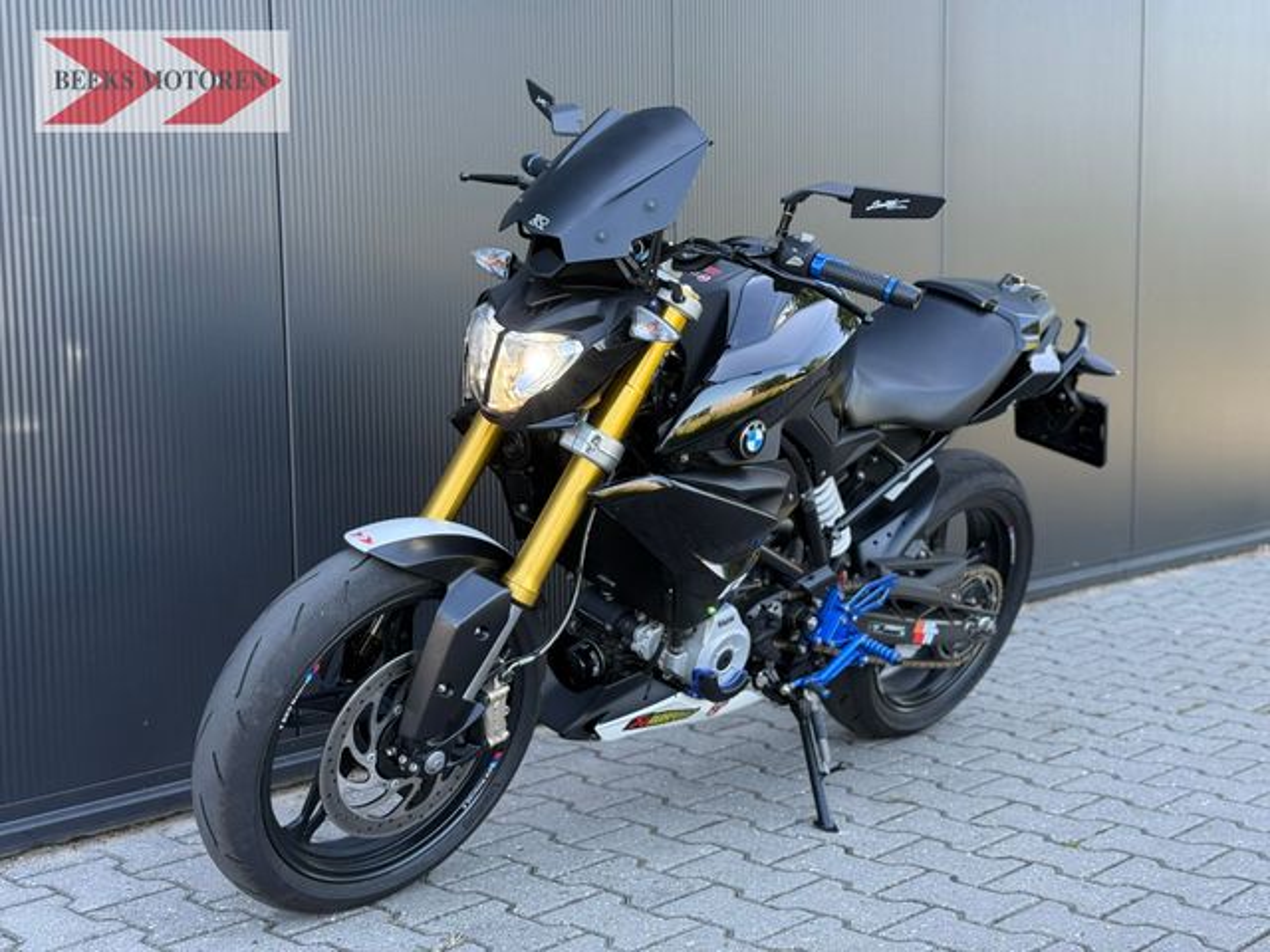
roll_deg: +0.5
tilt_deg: -4.9
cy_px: 476
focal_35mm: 48
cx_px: 635
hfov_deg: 39.7
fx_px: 1761
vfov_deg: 30.3
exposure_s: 1/242
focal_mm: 6.76
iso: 125
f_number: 1.78
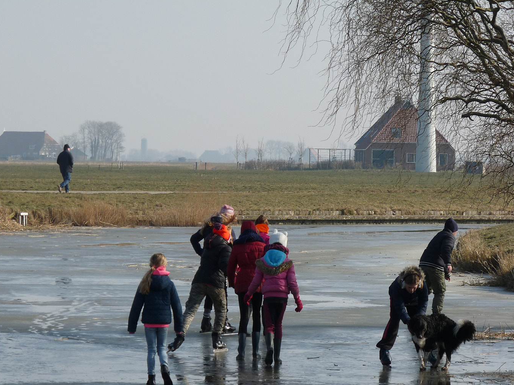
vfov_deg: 6.2
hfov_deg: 8.3
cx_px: 227
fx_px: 3534
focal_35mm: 238
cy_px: 224
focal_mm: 35.6
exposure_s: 1/500
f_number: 5.6
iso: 100
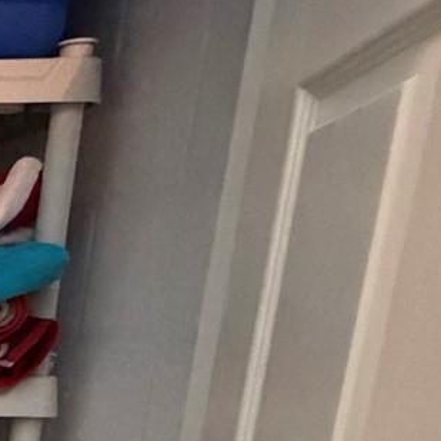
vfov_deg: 24.6
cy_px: 515
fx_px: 922
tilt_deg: -12.8
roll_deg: -0.9
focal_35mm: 64
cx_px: -498
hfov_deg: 17.1
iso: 1250
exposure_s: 1/60
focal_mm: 2.22
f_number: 2.2
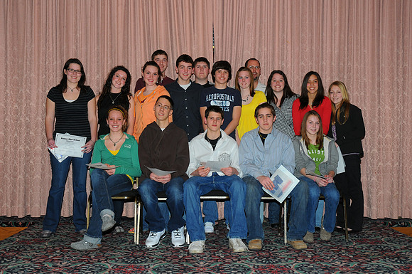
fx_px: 531
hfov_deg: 42.4
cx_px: 206
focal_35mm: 46
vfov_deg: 28.9
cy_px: 137
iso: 200
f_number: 6.3
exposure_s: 1/60
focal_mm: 31
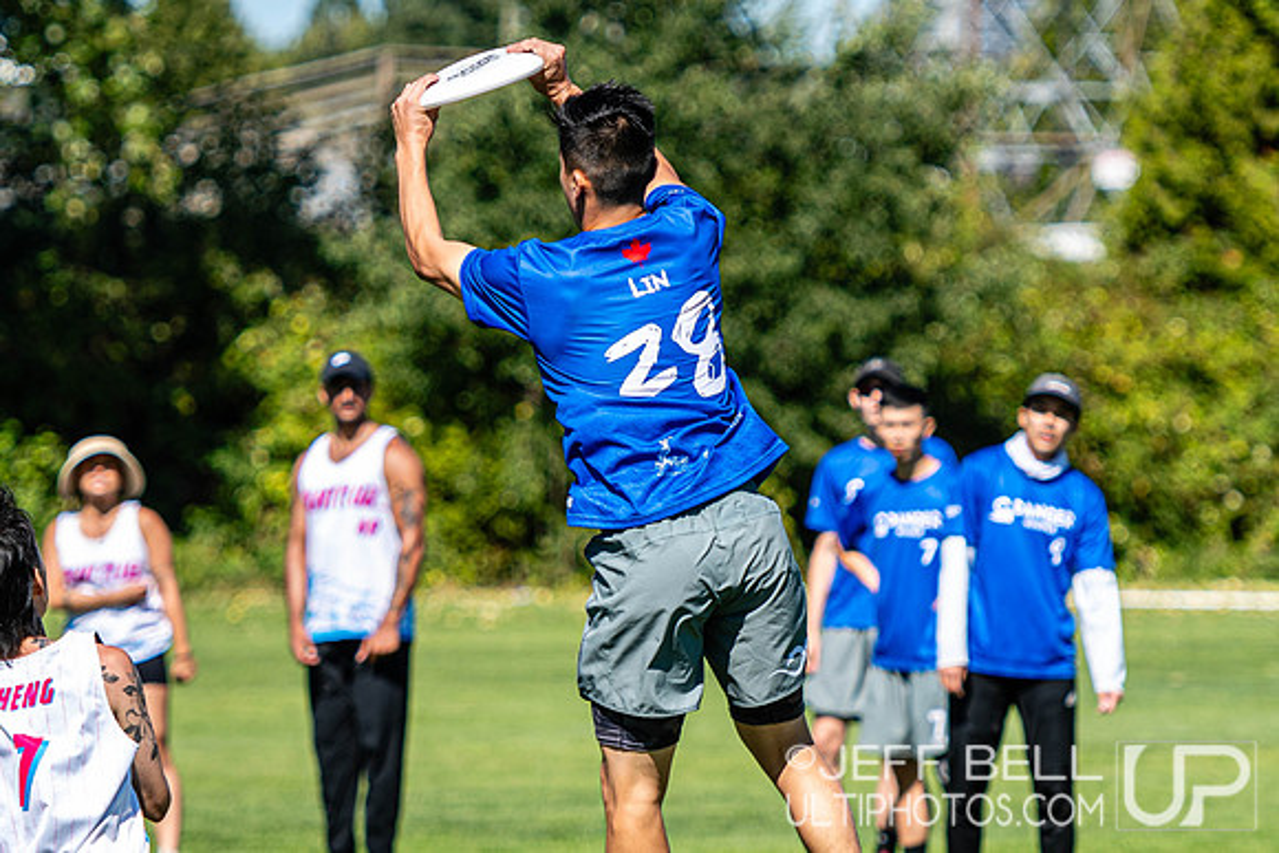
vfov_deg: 4.1
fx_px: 11931
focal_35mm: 336
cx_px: 640
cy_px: 171
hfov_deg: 6.1
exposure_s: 1/1250
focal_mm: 140
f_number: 3.2
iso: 100
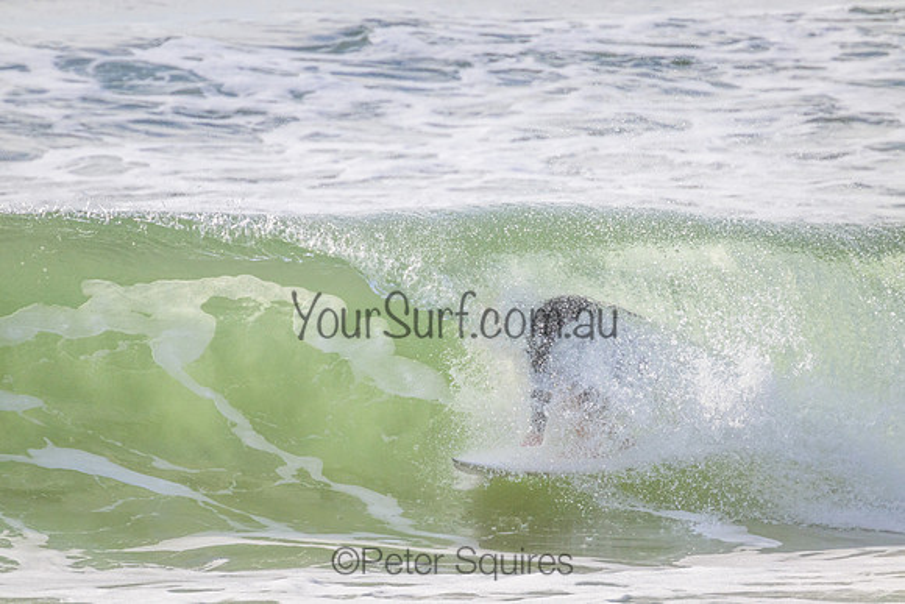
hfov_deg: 2.6
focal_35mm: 800
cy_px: 302
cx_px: 452
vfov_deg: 1.7
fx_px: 20115
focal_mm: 800
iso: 1250
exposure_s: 1/2000
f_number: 11
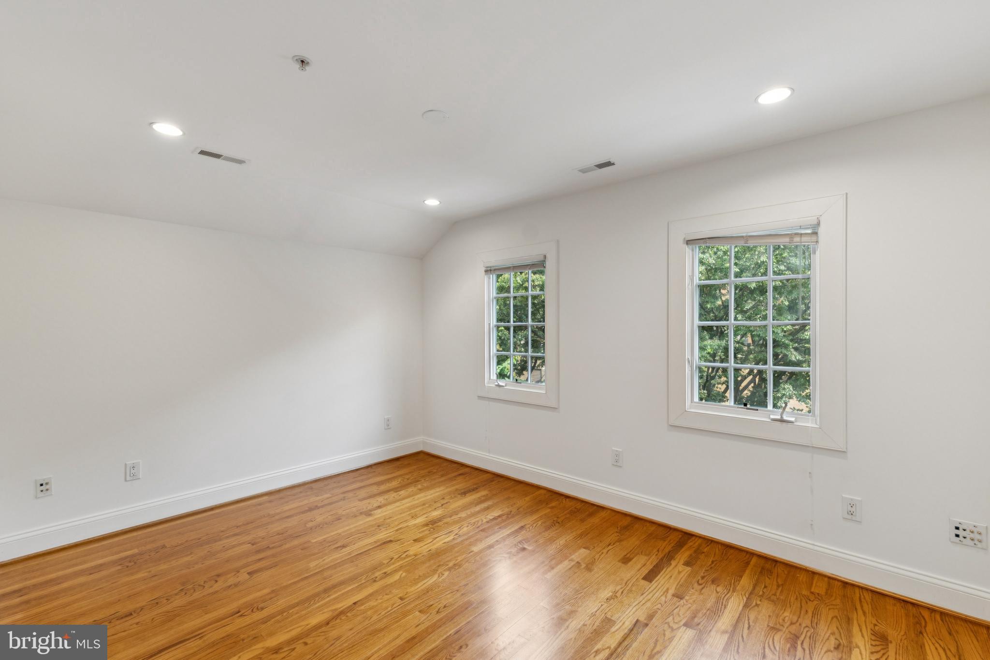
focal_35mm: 15
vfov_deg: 77.3
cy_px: 330
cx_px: 495
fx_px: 412
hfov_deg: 100.4
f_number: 9
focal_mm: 10
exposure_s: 1/10
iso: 250
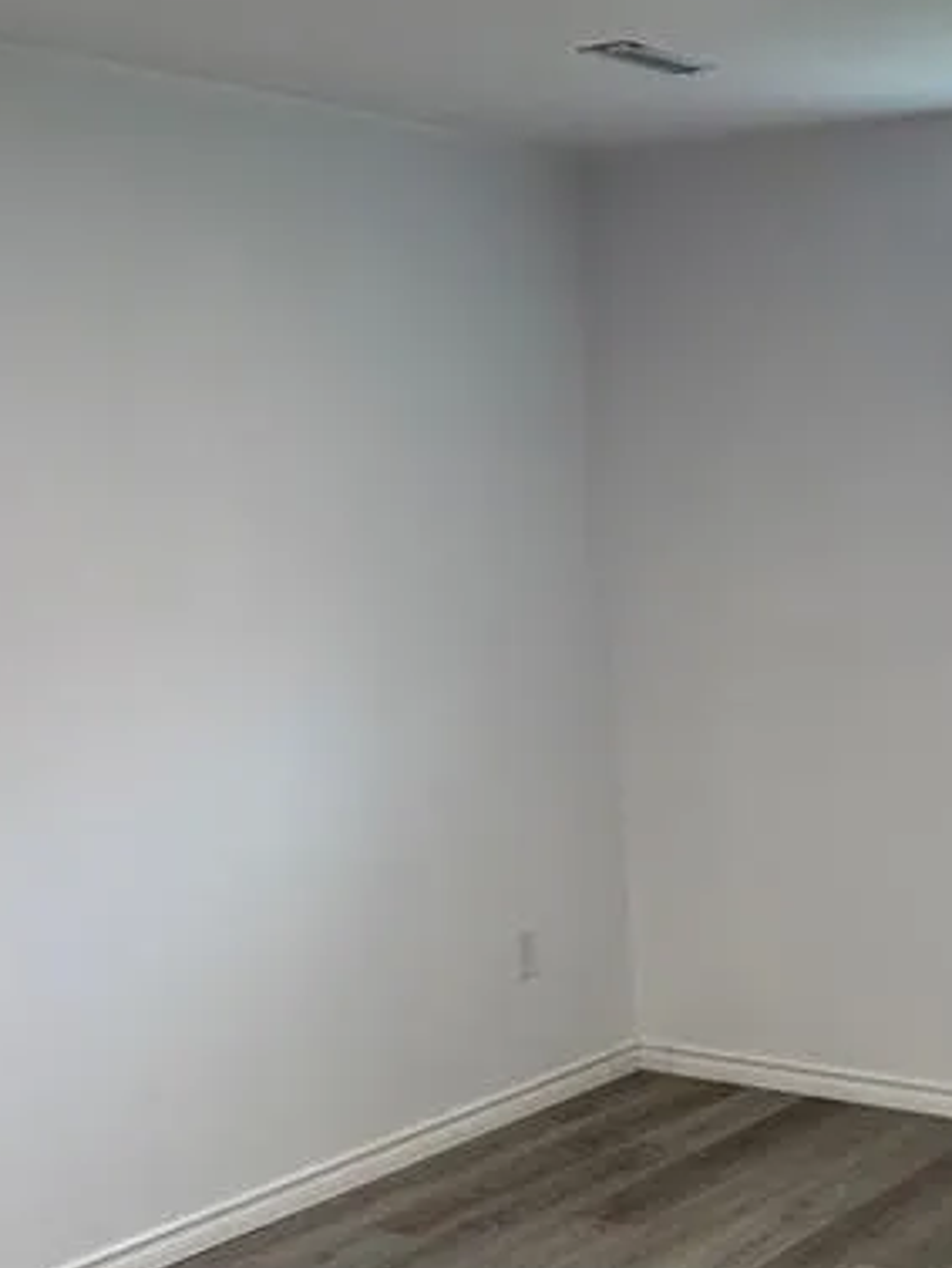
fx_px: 1942
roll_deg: +1.1
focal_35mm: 53
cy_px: 1211
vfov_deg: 33.6
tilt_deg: -19.2
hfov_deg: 26.7
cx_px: 834
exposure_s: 1/120
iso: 200
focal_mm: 5.96
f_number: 1.6
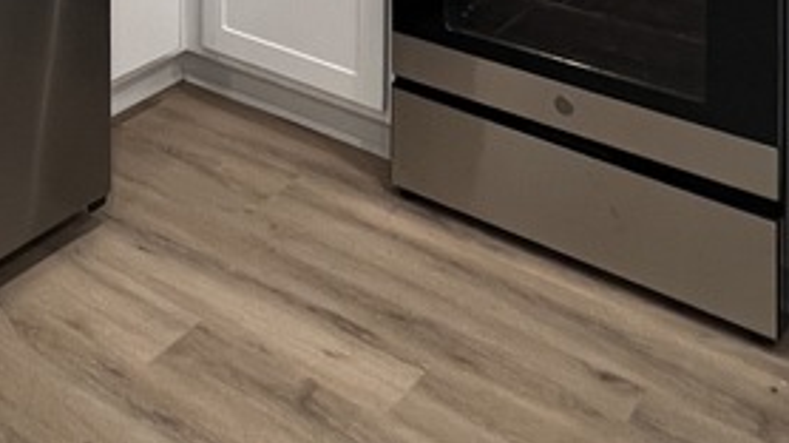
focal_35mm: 55
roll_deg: +0.0
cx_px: 99
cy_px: -452
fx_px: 1150
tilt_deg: -0.5
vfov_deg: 16.4
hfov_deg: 35.9
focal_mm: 1.57
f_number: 1.8
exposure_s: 1/120
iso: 250
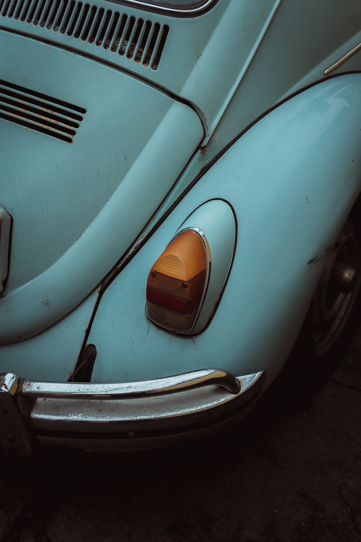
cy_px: 271
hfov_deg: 29.9
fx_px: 677
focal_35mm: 45
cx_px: 180
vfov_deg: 43.6
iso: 400
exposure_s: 1/1000
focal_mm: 30
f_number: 2.8
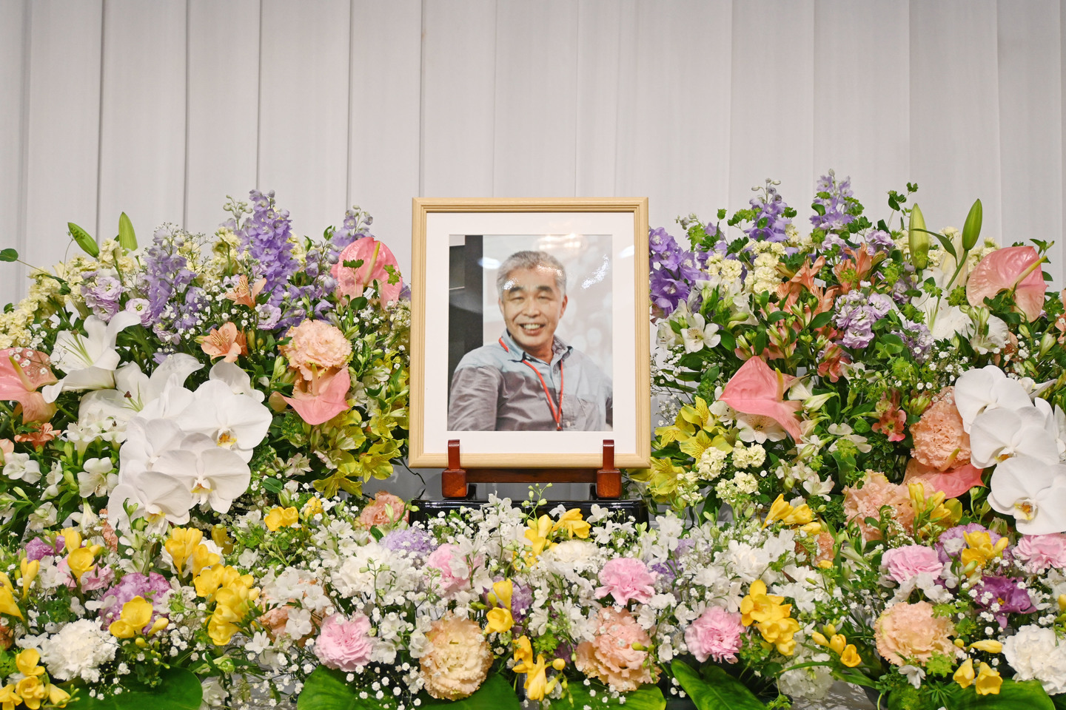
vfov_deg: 30.8
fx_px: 1288
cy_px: 355
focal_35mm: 44
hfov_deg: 45.0
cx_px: 533
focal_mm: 29
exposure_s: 1/125
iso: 1000
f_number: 4.8
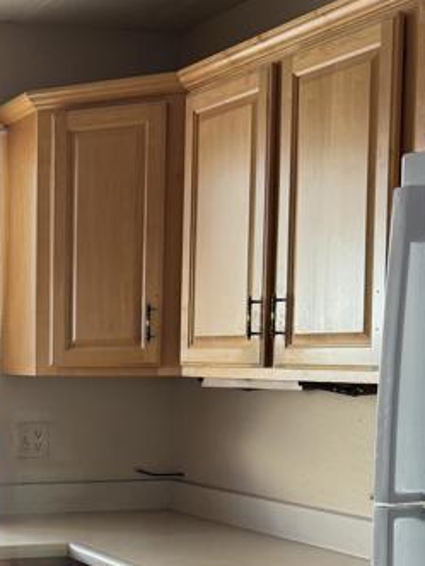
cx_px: -99
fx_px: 1211
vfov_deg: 25.8
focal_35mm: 74
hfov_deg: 18.7
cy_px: 460
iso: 125
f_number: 1.78
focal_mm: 6.76
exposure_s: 1/121
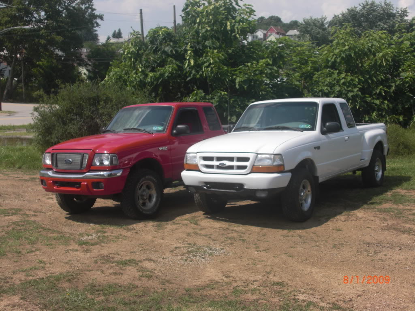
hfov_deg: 43.9
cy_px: 156
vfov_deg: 33.6
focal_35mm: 43
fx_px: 516
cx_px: 208
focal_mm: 7.6
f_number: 8.7
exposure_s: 1/160
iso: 50
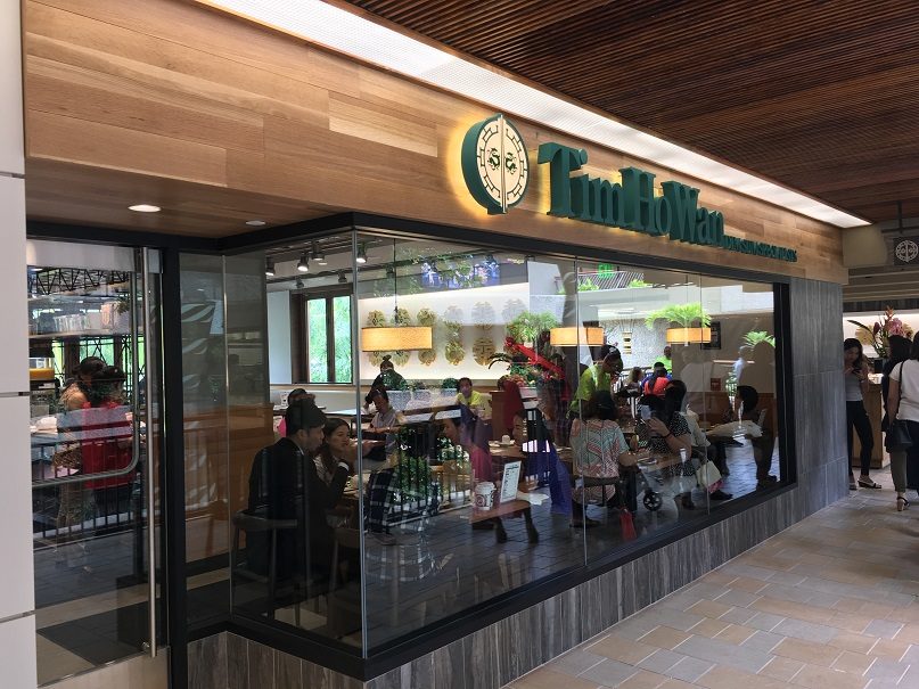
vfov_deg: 48.2
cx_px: 460
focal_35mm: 29
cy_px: 344
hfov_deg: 61.7
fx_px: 770
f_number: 2.2
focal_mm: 4.15
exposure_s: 1/40
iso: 32
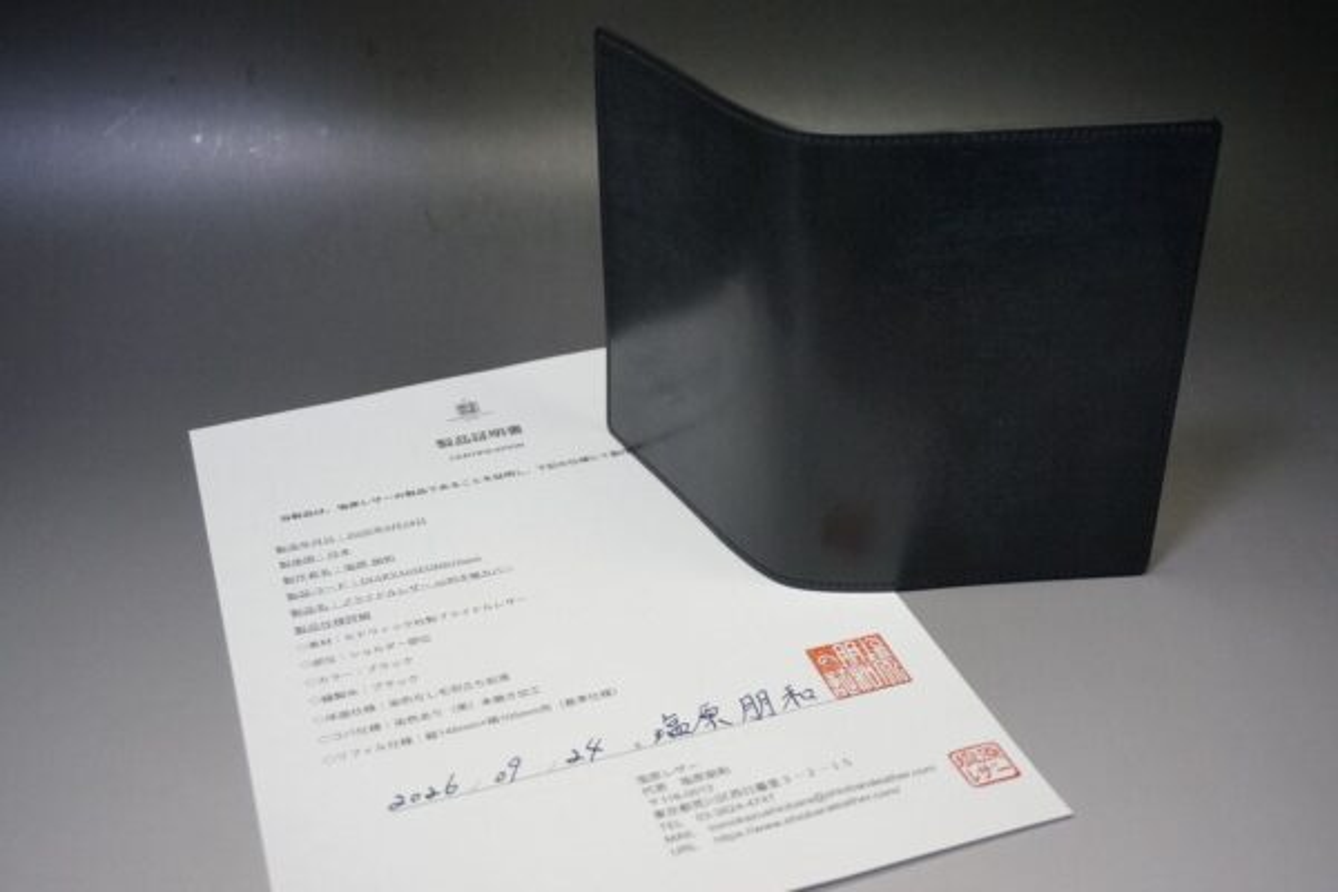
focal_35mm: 42
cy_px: 446
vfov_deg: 31.9
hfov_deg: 46.4
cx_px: 669
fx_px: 1561
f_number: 4.5
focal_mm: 28
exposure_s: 1/160
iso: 1600
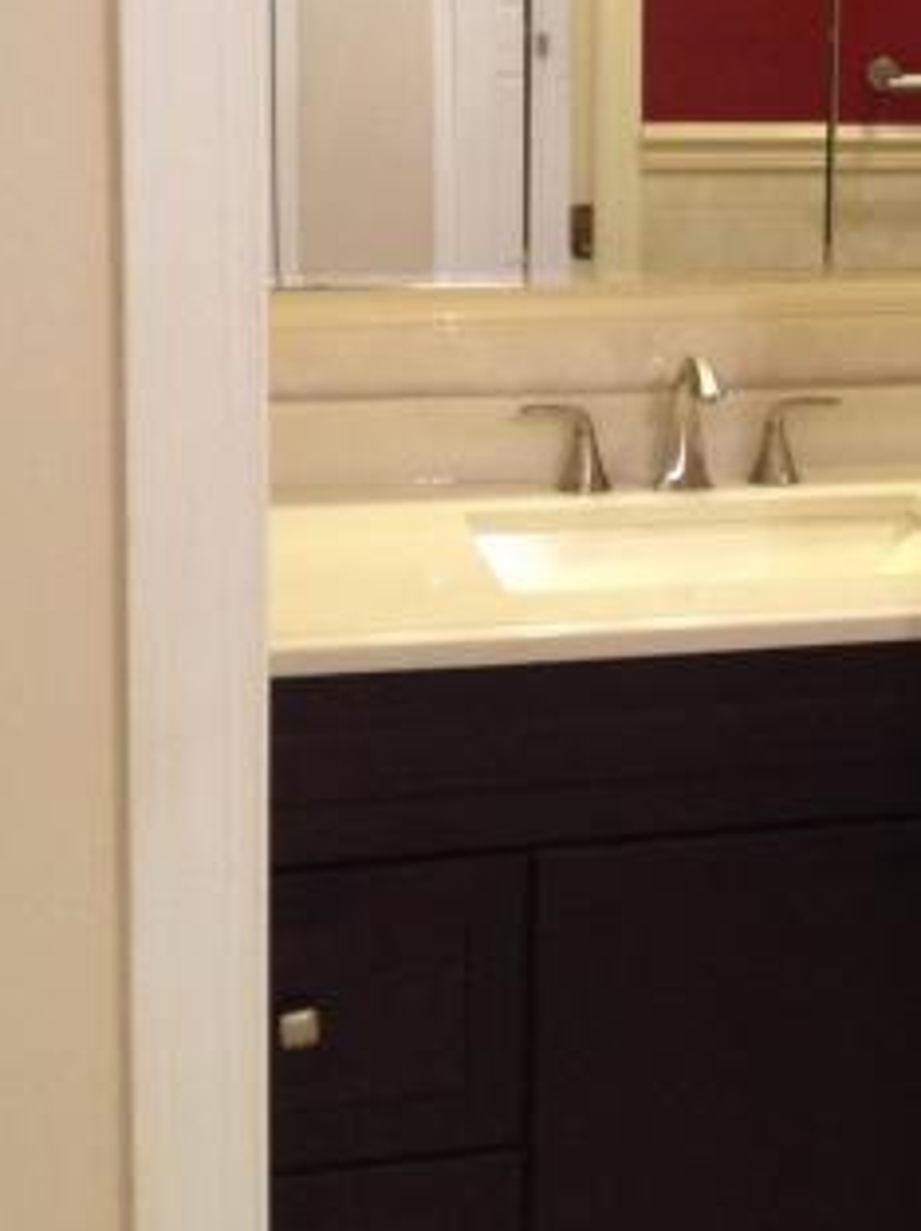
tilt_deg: -10.2
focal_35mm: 86
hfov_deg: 16.6
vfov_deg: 22.6
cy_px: 295
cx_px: 1000
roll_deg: -1.2
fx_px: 3057
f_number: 2.4
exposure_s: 1/20
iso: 160
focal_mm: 4.28
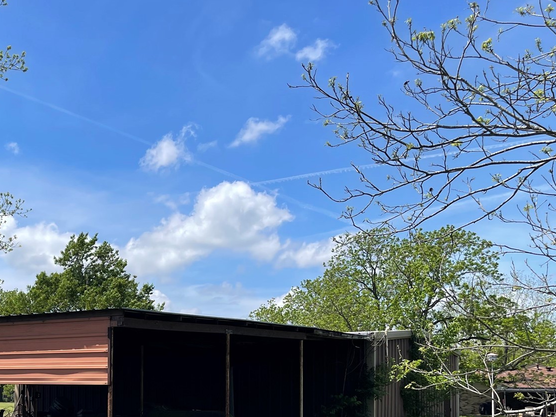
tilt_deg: +3.7
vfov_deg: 30.5
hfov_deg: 39.0
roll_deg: -0.9
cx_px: 83
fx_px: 739
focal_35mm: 46
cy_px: 350
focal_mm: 5.1
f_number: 1.6
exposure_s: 1/3165
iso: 32
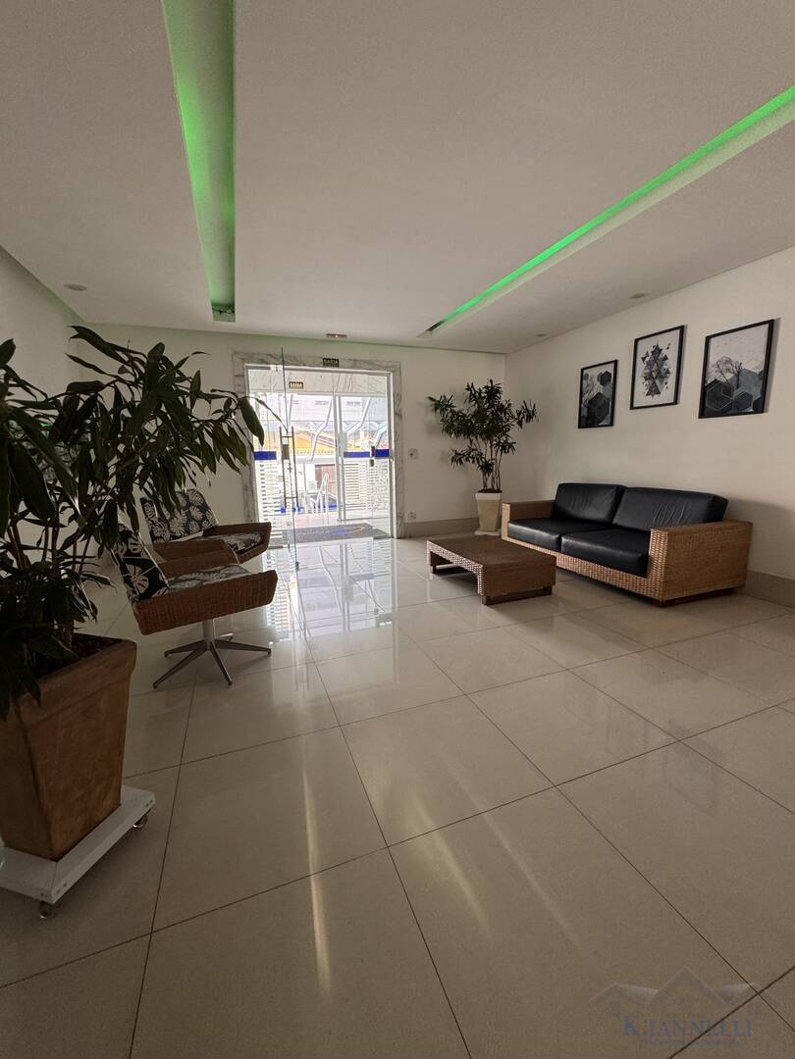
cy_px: 530
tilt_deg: -10.3
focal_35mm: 14
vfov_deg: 102.1
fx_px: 429
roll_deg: +1.6
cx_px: 398
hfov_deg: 85.7
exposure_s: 1/99
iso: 125
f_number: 2.2
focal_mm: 2.22
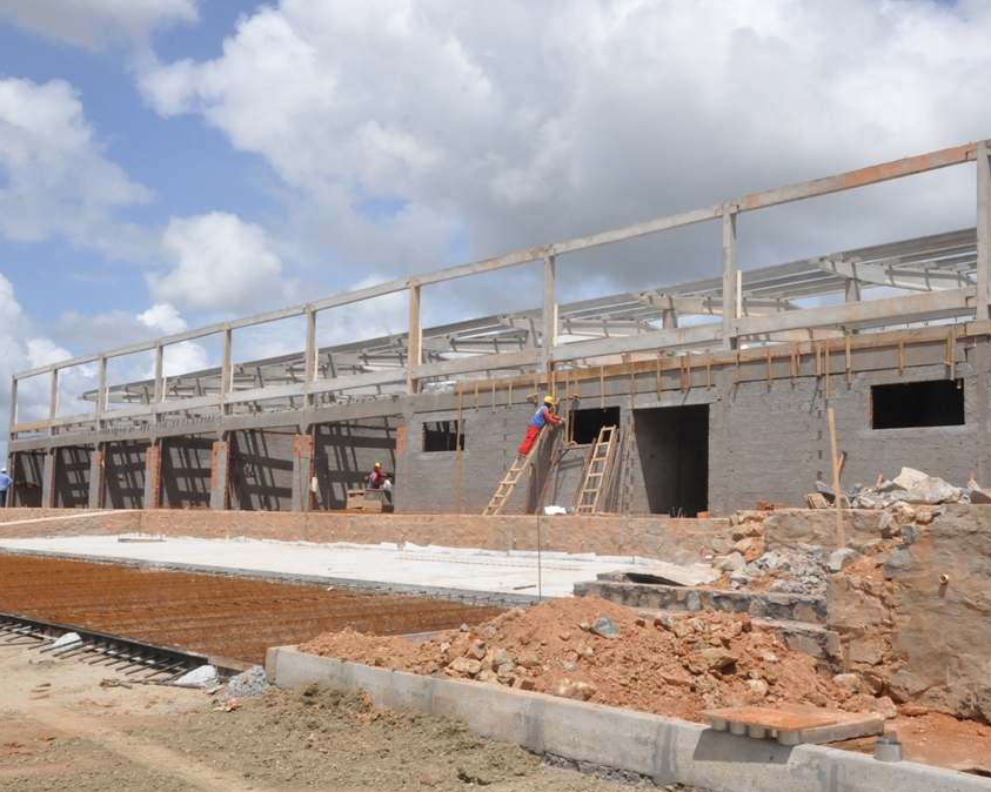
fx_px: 1202
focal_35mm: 41
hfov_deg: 44.8
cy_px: 398
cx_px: 525
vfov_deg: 36.5
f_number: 18
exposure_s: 1/1250
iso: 2000
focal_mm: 24
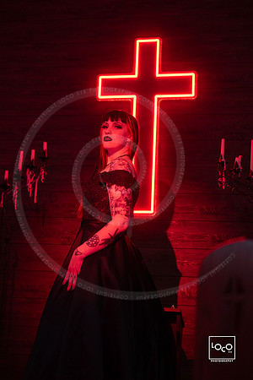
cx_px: 126
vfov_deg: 33.4
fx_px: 632
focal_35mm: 60
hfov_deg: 22.6
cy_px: 190
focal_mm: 60
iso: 1600
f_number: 2.4
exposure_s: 1/200
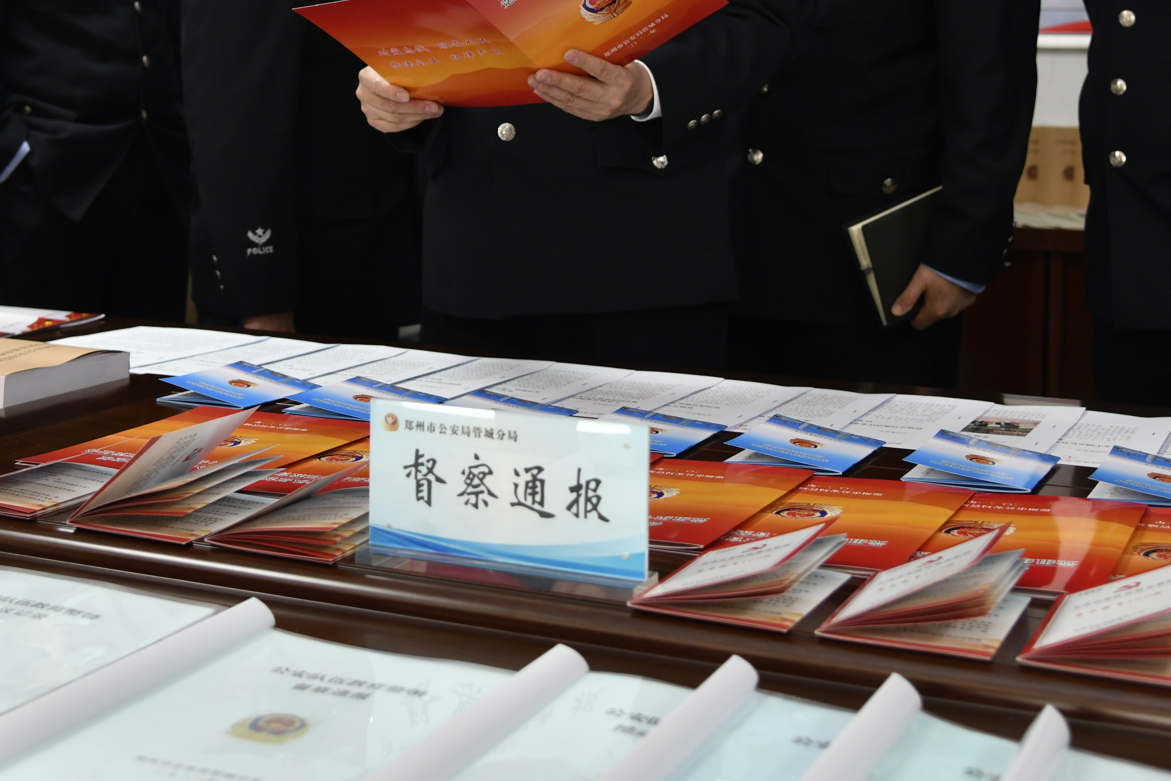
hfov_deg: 33.7
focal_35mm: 59
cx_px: 398
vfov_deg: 22.6
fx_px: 1919
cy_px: 122
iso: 640
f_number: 4
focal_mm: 31
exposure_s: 1/125
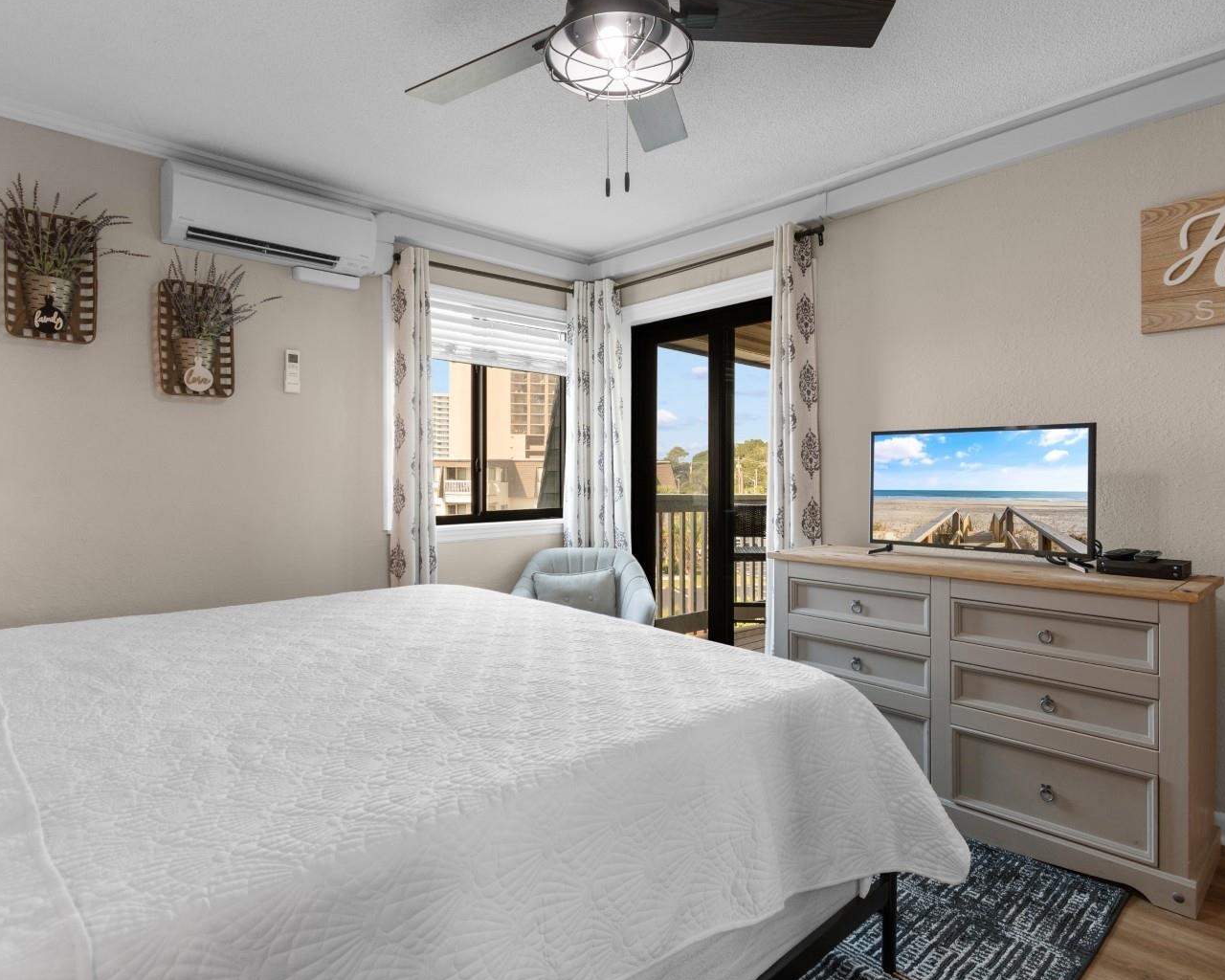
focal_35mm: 19
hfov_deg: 83.3
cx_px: 617
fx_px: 689
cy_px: 474
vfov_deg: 70.8
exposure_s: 1/15
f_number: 4.8
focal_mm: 11
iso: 100
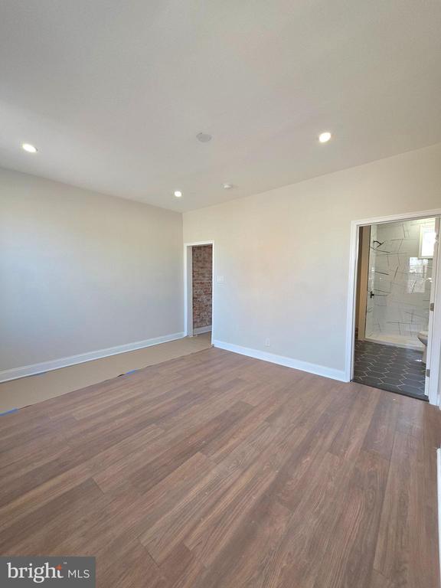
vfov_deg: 106.2
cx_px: 220
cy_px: 294
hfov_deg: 89.9
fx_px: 221
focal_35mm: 13
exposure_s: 1/60.2
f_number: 1.9
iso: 64
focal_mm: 2.2
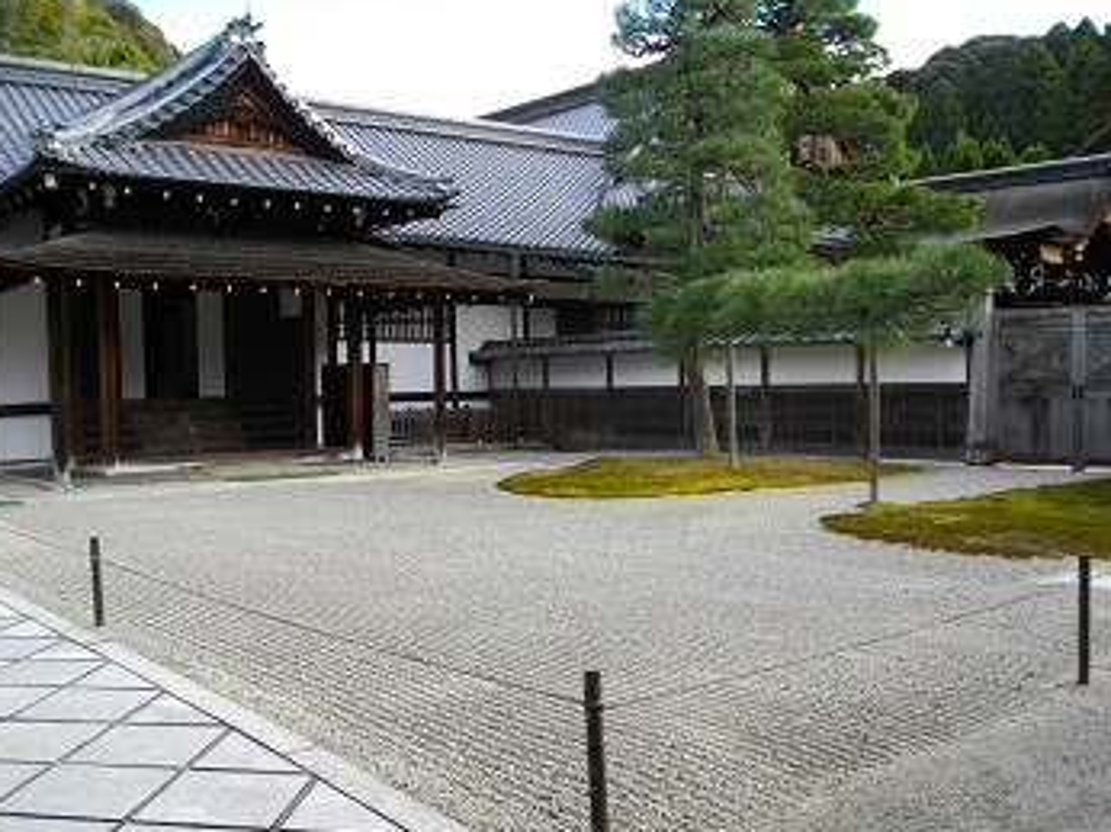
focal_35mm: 36
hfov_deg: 51.3
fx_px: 1155
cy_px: 456
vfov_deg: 39.6
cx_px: 608
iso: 100
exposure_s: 1/320
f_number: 2.9
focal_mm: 5.7
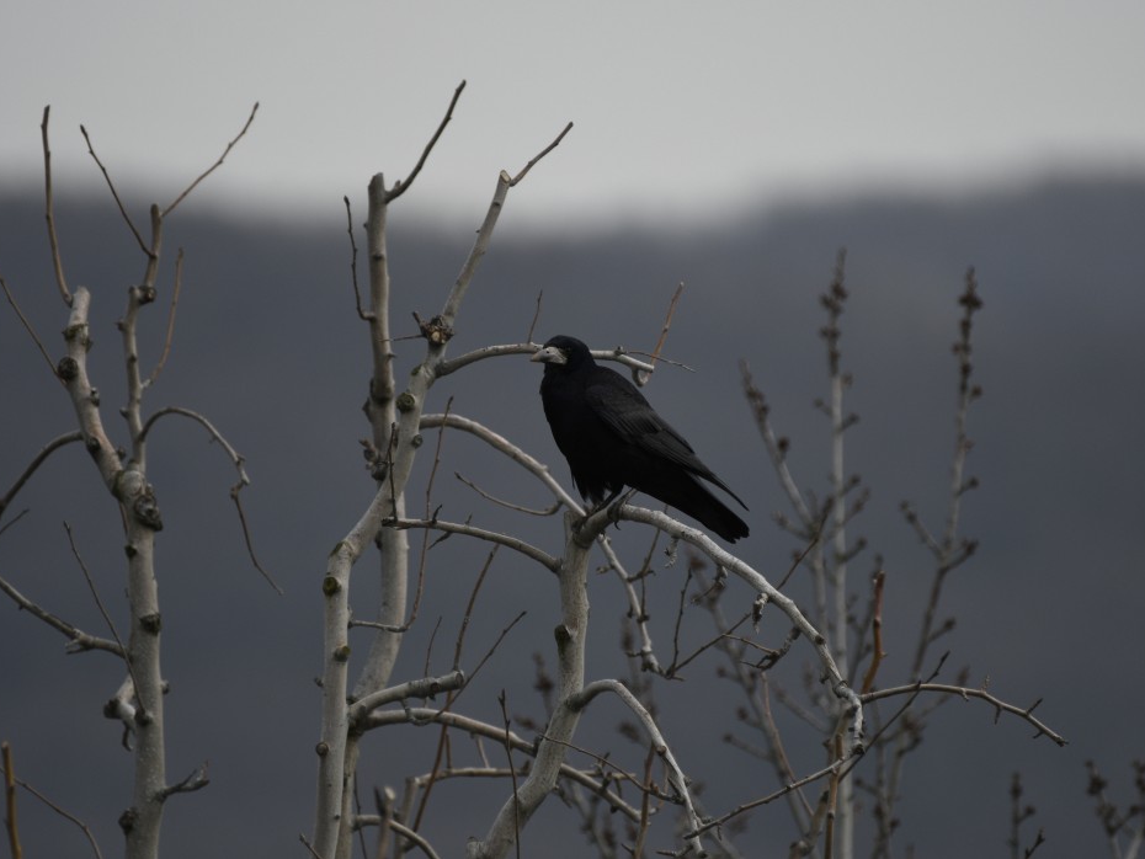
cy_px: 430
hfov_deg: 2.4
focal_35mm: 814
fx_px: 26932
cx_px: 608
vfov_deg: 1.8
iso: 400
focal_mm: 500
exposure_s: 1/1600
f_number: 5.6
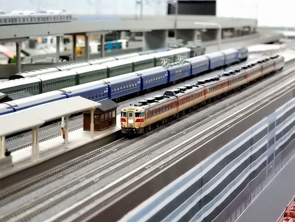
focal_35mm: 139
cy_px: 111
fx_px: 1185
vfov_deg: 10.7
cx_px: 148
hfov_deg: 14.2
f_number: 6
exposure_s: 1/80
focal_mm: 24.7
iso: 3200
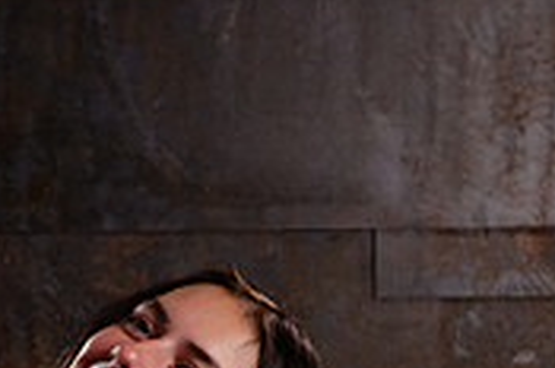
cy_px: 470
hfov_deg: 10.2
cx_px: -38
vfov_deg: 6.8
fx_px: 3062
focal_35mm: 199
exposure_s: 1/160
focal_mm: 60
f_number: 8
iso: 1000
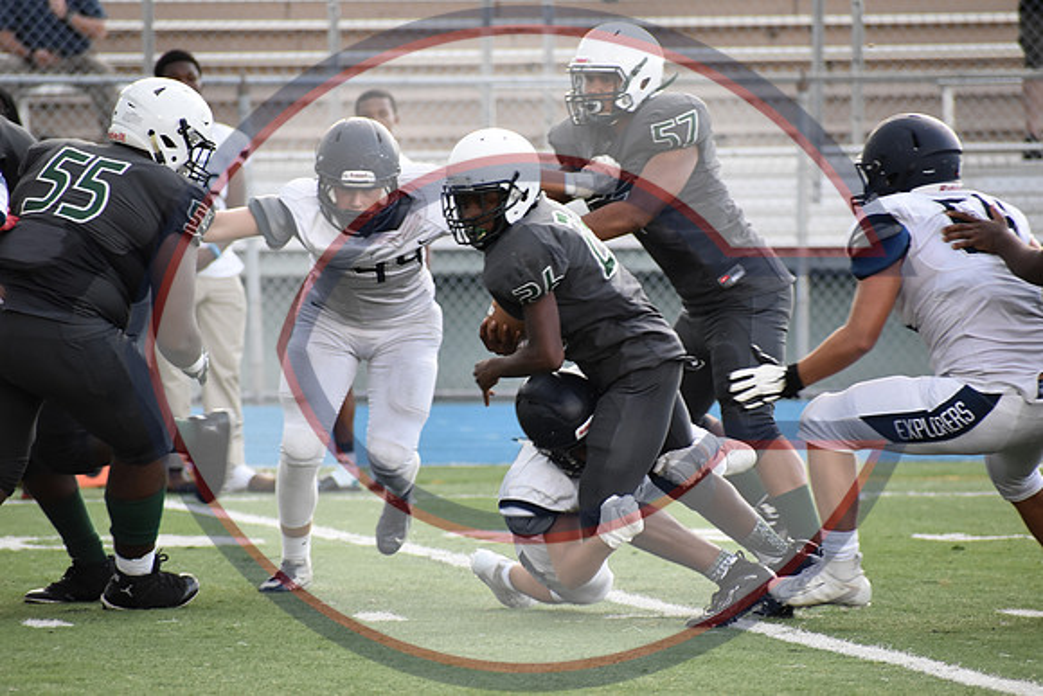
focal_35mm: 450
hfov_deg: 4.6
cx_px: 522
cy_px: 348
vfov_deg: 3.1
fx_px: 13040
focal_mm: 300
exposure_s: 1/500
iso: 1250
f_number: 6.3
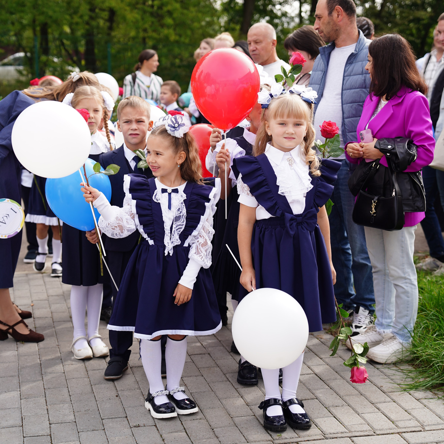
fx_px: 900
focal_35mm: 62
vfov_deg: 27.7
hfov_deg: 27.7
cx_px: 220
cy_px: 197
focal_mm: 48
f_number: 2.8
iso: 100
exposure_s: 1/500
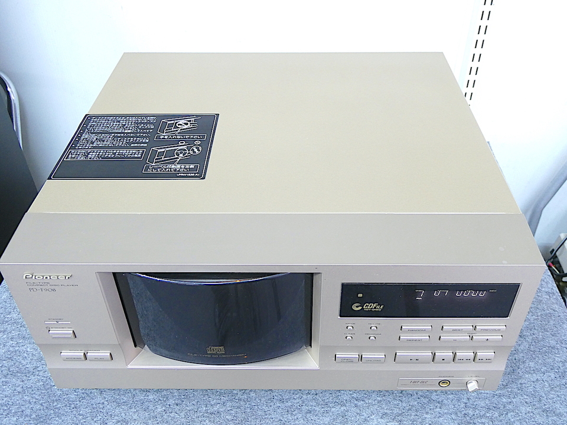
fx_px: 541
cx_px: 284
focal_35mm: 33
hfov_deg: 55.4
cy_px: 212
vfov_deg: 42.9
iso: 200
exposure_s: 1/4
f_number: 3.6
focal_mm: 5.8
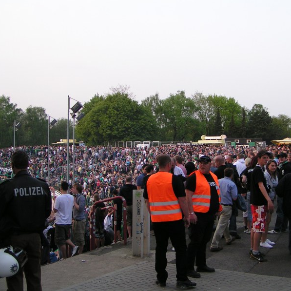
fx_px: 428
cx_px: 169
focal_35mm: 45
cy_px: 145
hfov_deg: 37.5
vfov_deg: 37.6
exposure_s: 1/100
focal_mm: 5.8
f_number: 3.5
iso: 50
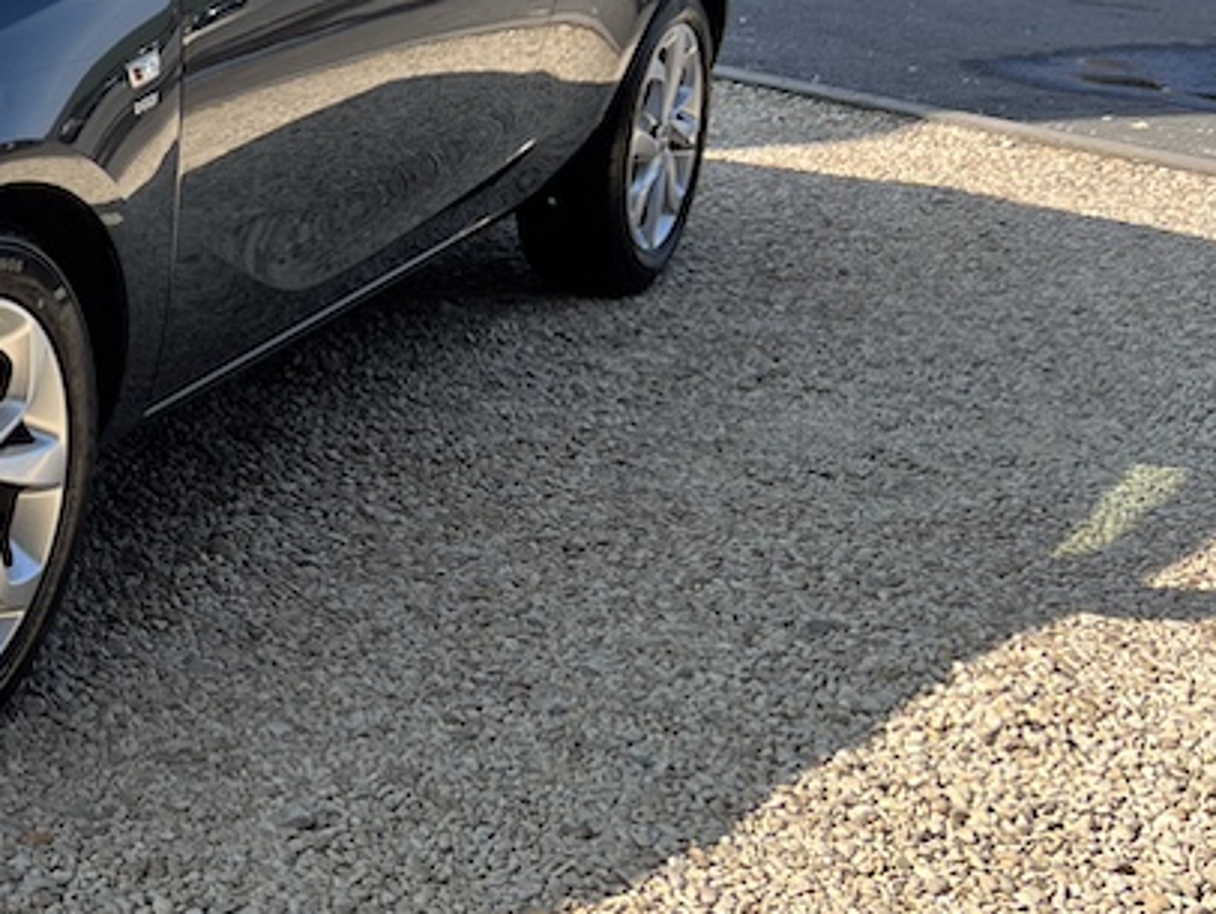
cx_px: -264
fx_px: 2250
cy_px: 177
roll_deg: +1.5
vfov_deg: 22.6
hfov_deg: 26.7
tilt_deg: -13.2
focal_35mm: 64
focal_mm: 5.7
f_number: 1.5
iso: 50
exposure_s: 1/1183
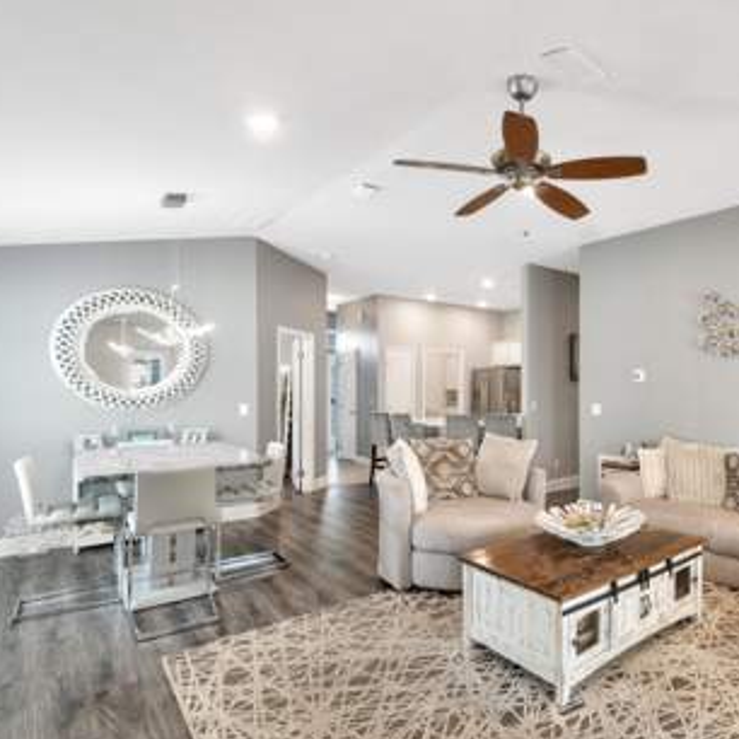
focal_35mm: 20
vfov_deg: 74.8
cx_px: 563
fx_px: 483
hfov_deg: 69.4
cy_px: 382
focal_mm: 10
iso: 320
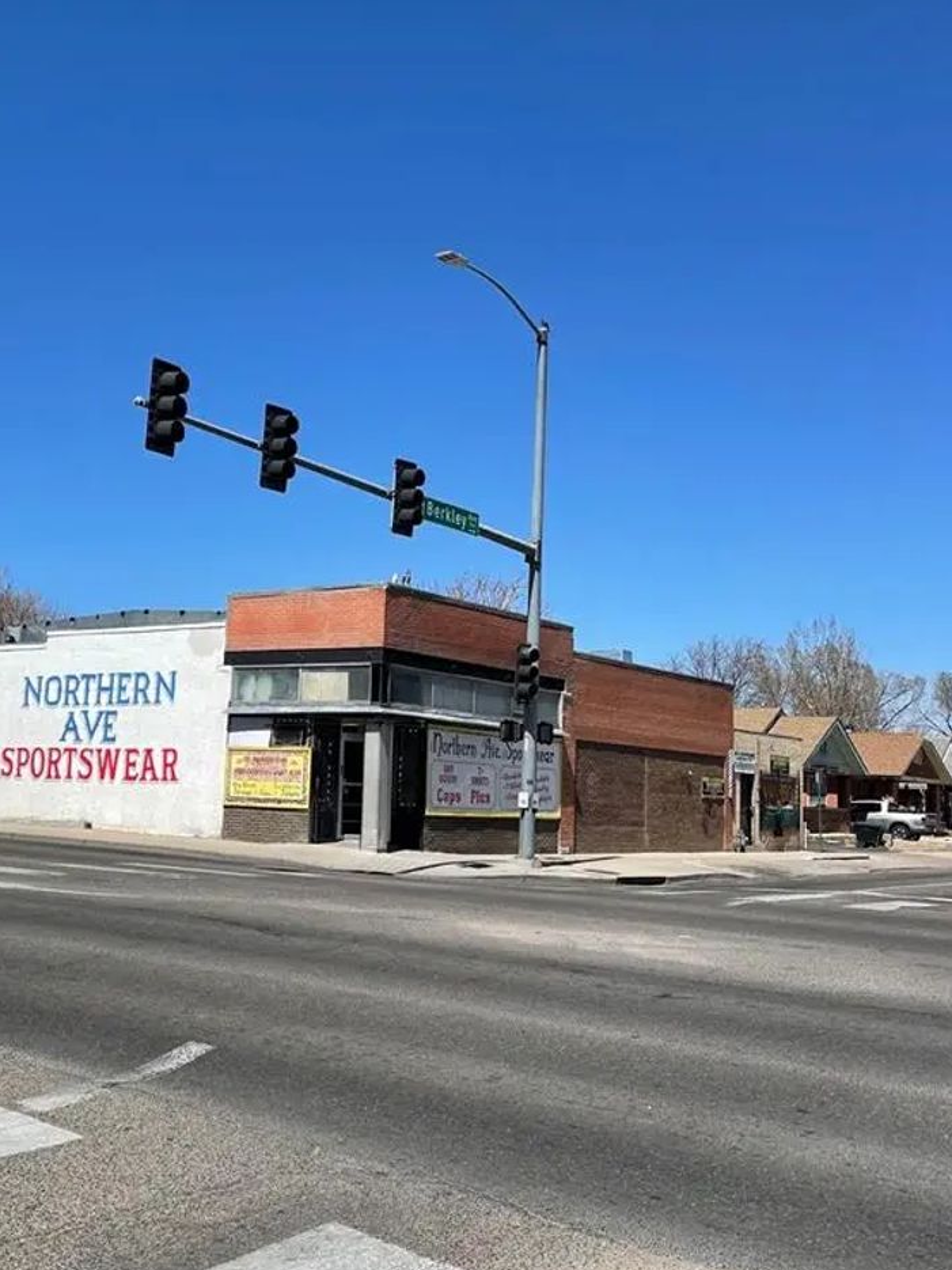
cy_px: 620
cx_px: 301
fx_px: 1394
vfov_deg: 49.0
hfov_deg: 37.2
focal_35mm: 38
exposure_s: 1/4717
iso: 32
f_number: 1.6
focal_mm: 5.1
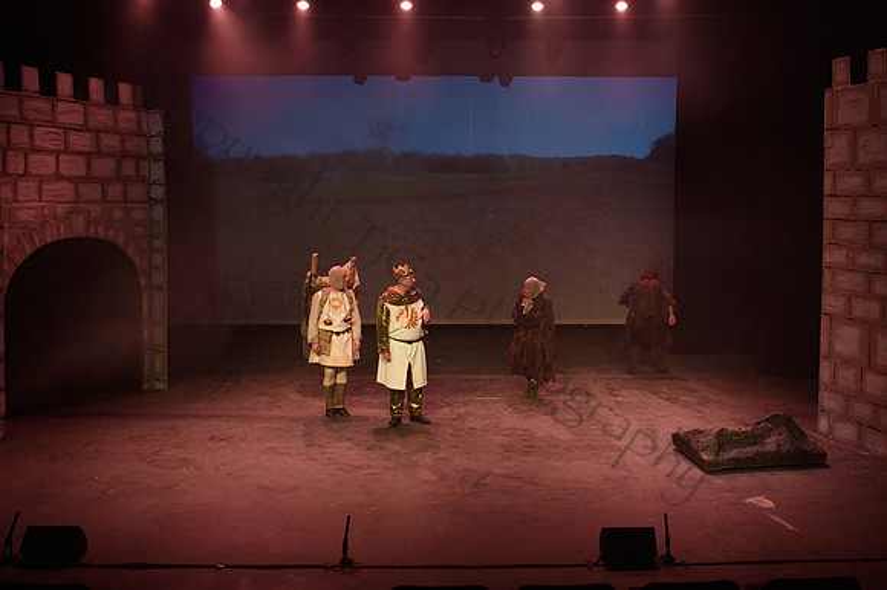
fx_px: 830
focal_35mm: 34
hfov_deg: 56.1
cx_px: 496
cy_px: 244
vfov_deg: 39.0
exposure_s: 1/60
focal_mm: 24
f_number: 3.5
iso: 1000
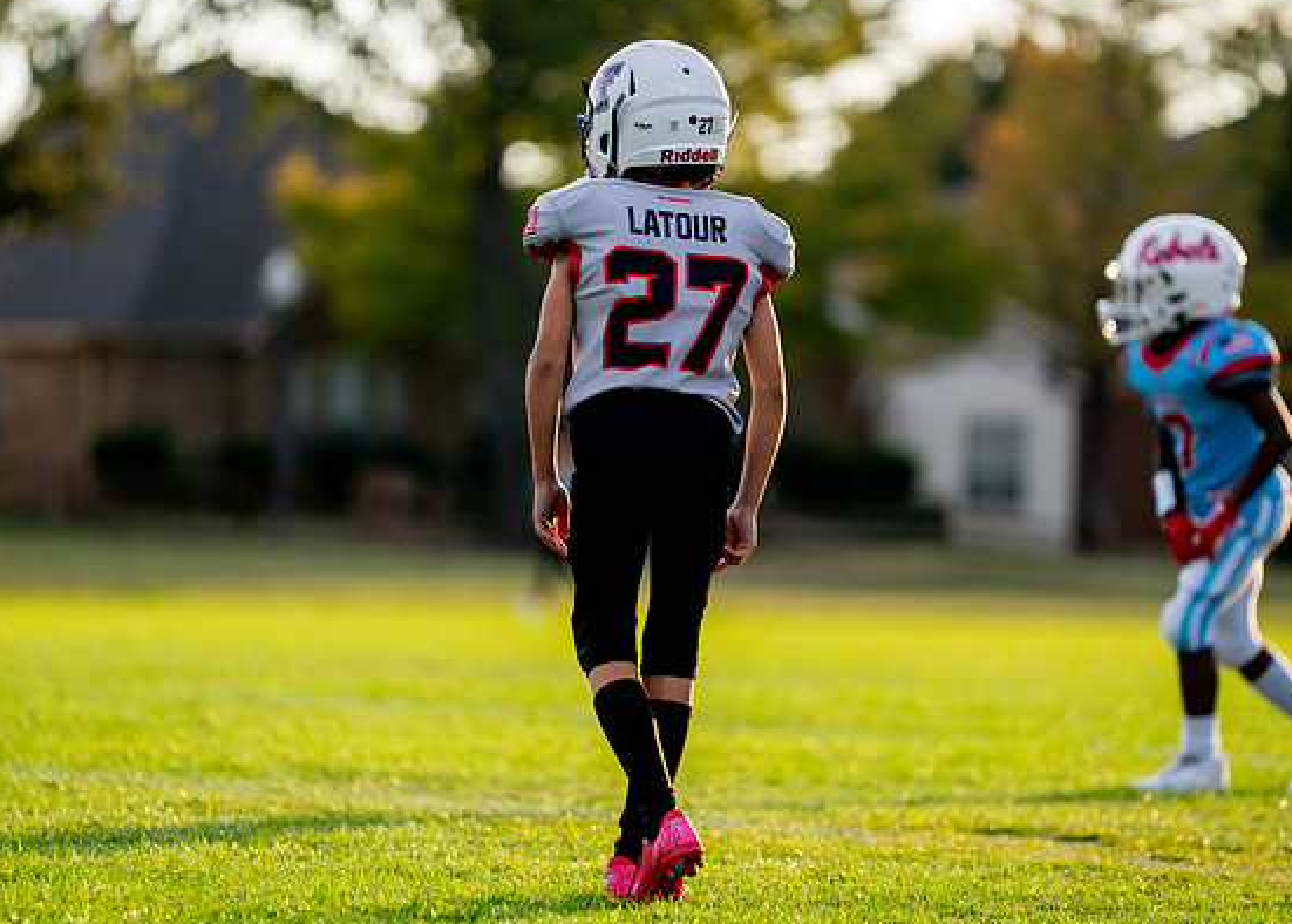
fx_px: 8333
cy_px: 440
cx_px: 650
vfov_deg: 6.3
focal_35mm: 227
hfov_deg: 8.9
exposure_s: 1/2500
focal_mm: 200
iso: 640
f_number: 2.8
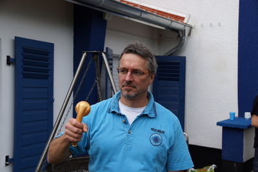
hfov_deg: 43.6
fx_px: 322
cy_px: 86
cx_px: 129
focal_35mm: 45
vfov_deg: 29.8
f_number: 4.5
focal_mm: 30
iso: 100
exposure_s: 1/640
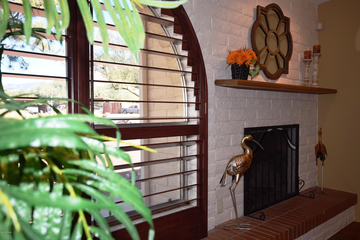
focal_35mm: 30
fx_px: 300
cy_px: 120
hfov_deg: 61.9
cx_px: 180
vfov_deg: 43.6
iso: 100
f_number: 4
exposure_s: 1/60
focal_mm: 20
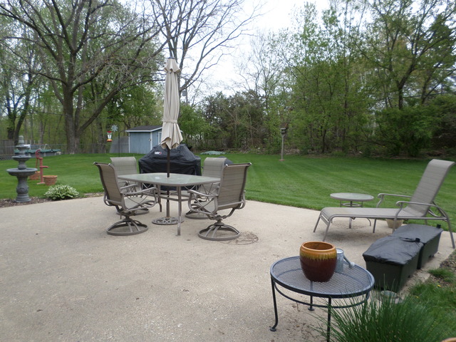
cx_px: 228
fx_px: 329
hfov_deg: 69.4
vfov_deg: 54.9
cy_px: 171
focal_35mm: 25
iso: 80
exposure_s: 1/750
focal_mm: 4.5
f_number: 2.5
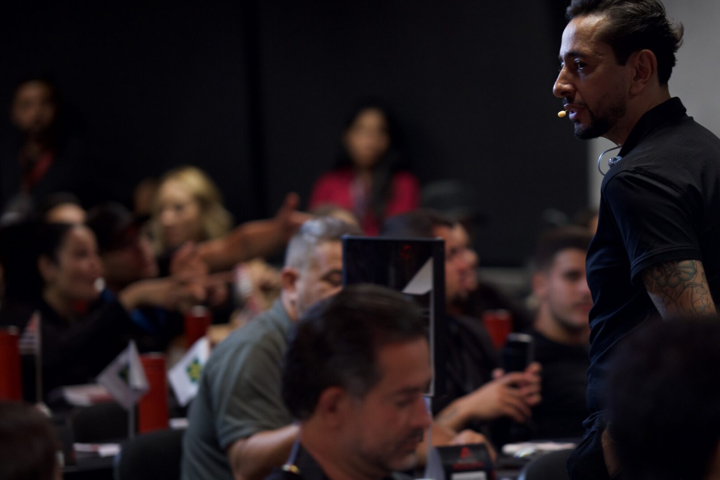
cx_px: 541
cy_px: 256
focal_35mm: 180
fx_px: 3600
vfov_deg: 7.6
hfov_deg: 11.4
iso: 640
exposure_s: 1/250
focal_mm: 75
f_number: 1.2
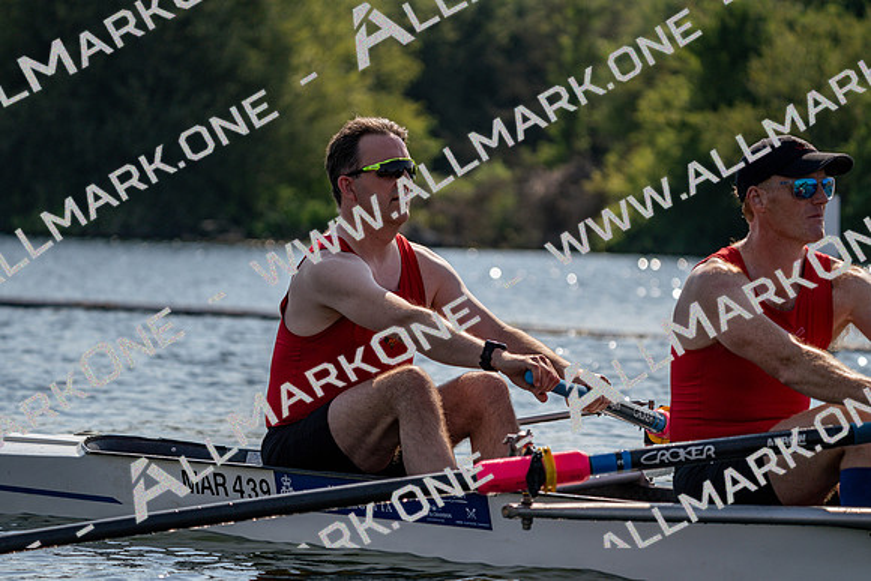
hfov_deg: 10.3
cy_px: 290
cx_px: 436
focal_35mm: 200
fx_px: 4840
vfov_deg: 6.9
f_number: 5.6
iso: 125
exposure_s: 1/1600
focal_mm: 200
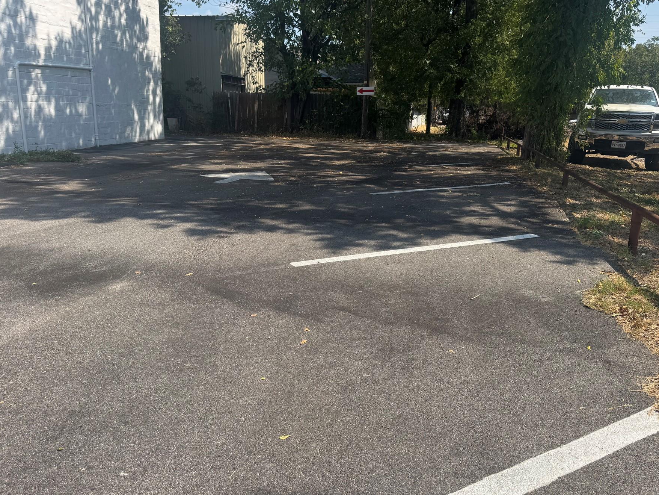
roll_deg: -1.4
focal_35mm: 28
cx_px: 348
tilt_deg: -15.7
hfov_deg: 63.4
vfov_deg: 49.7
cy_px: 257
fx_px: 533
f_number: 1.78
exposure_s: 1/3096
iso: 80
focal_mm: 6.76
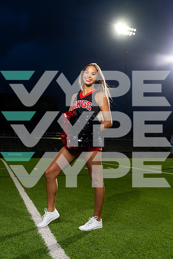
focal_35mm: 41
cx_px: 86
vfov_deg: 47.4
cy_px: 130
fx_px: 296
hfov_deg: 32.6
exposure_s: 1/250
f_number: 4.5
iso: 640
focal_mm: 41
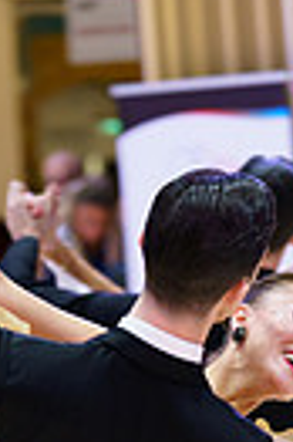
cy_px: 685
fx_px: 4333
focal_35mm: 354
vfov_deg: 5.8
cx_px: 108
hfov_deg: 3.9
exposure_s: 1/200
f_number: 2.8
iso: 2000
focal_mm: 103
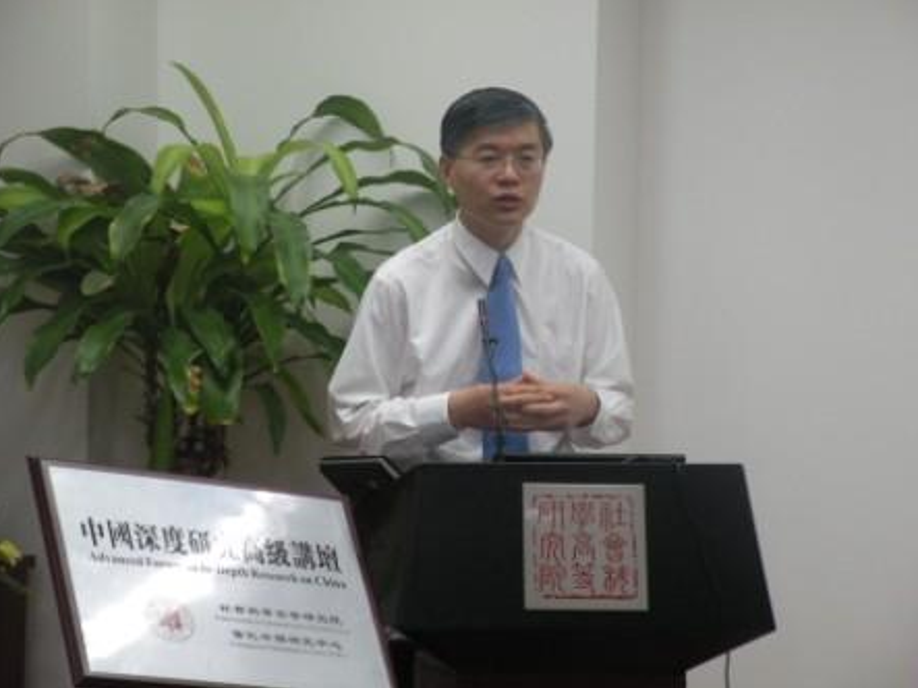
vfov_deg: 8.6
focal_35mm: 172
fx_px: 4560
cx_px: 456
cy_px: 342
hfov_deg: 11.5
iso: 400
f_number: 4.5
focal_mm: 30.1
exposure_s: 1/49.4
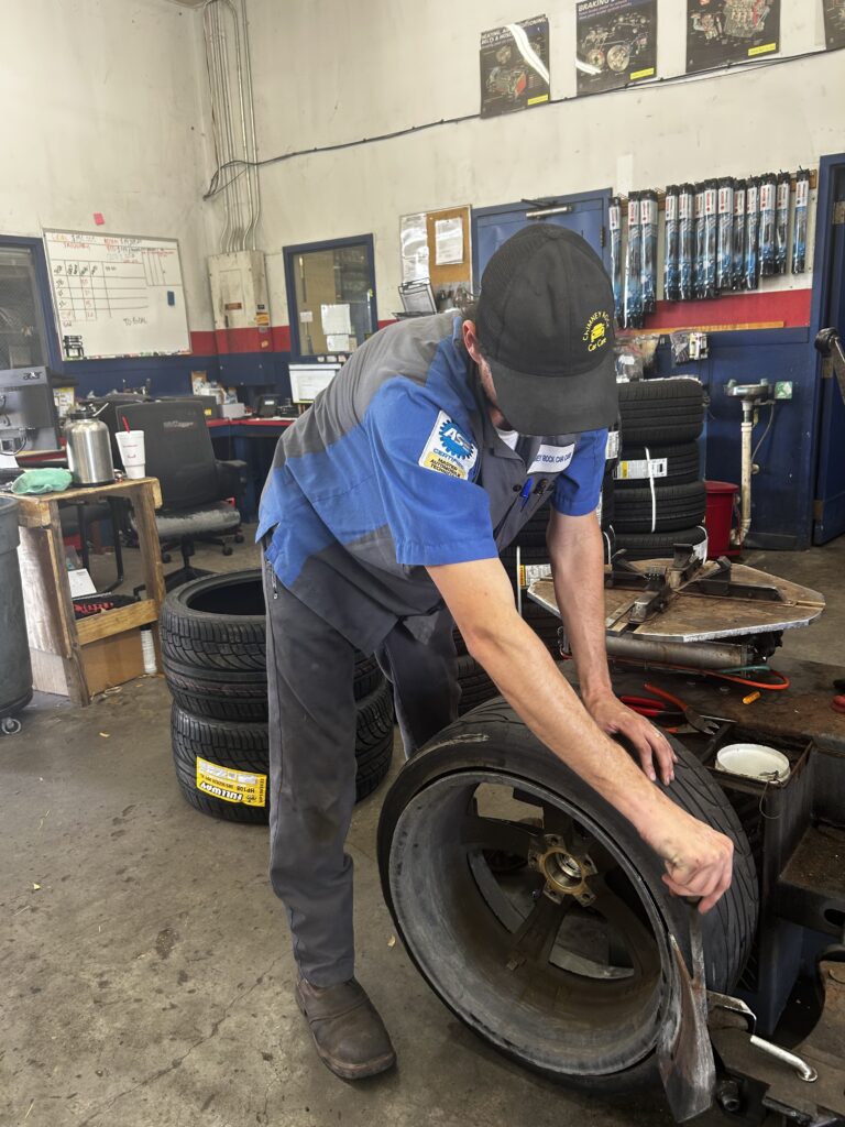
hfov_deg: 53.1
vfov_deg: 67.3
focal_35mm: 26
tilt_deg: -14.5
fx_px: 846
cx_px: 422
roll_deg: +2.1
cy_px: 564
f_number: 1.5
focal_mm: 5.7
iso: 80
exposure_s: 1/60
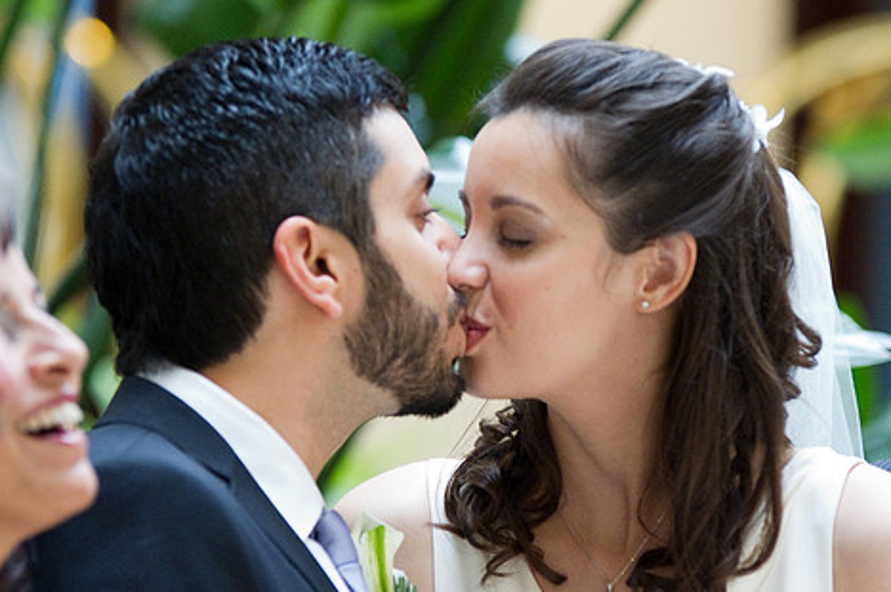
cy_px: 301
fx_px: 6451
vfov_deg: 5.2
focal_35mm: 261
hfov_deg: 7.9
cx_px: 467
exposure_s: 1/200
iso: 2500
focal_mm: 140
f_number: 2.8
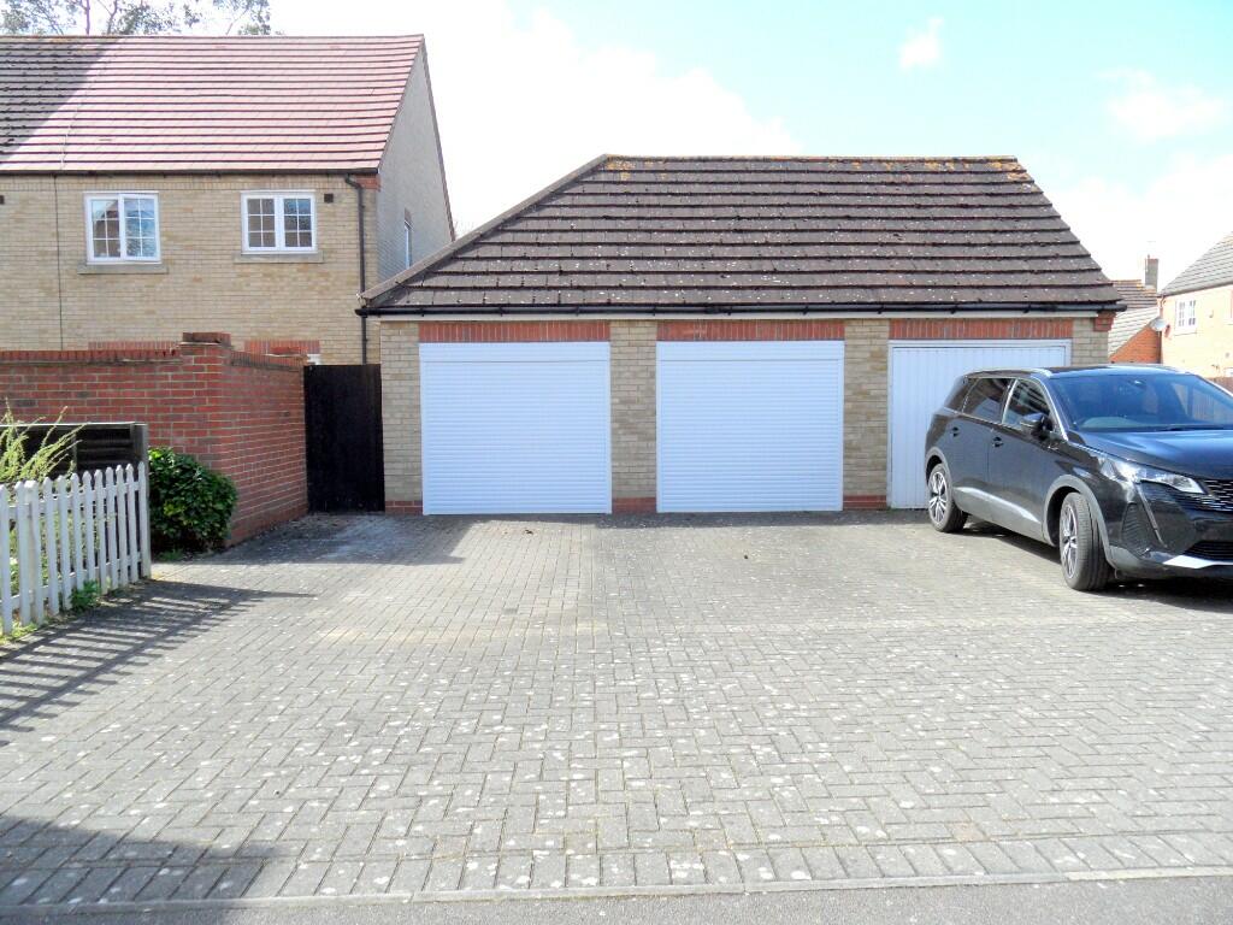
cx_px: 616
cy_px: 462
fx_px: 855
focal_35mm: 24
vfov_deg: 56.8
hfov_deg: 71.6
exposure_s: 1/500
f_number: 3.2
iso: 80
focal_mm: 3.9
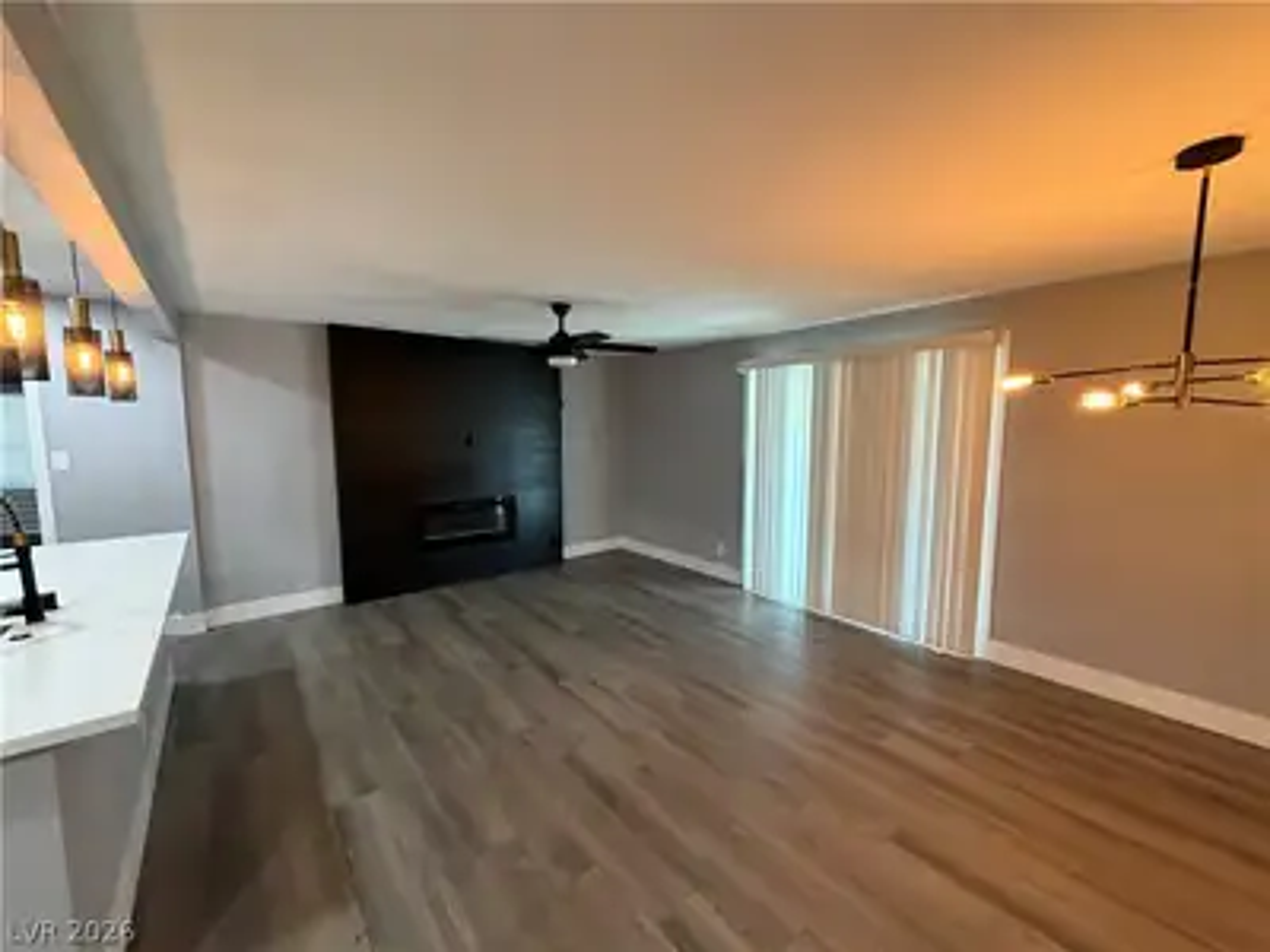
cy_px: 476
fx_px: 514
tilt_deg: -5.4
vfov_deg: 85.7
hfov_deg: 102.1
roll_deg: +0.0
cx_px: 635
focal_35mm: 14
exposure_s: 1/60
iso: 320
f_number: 2.2
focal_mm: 2.22
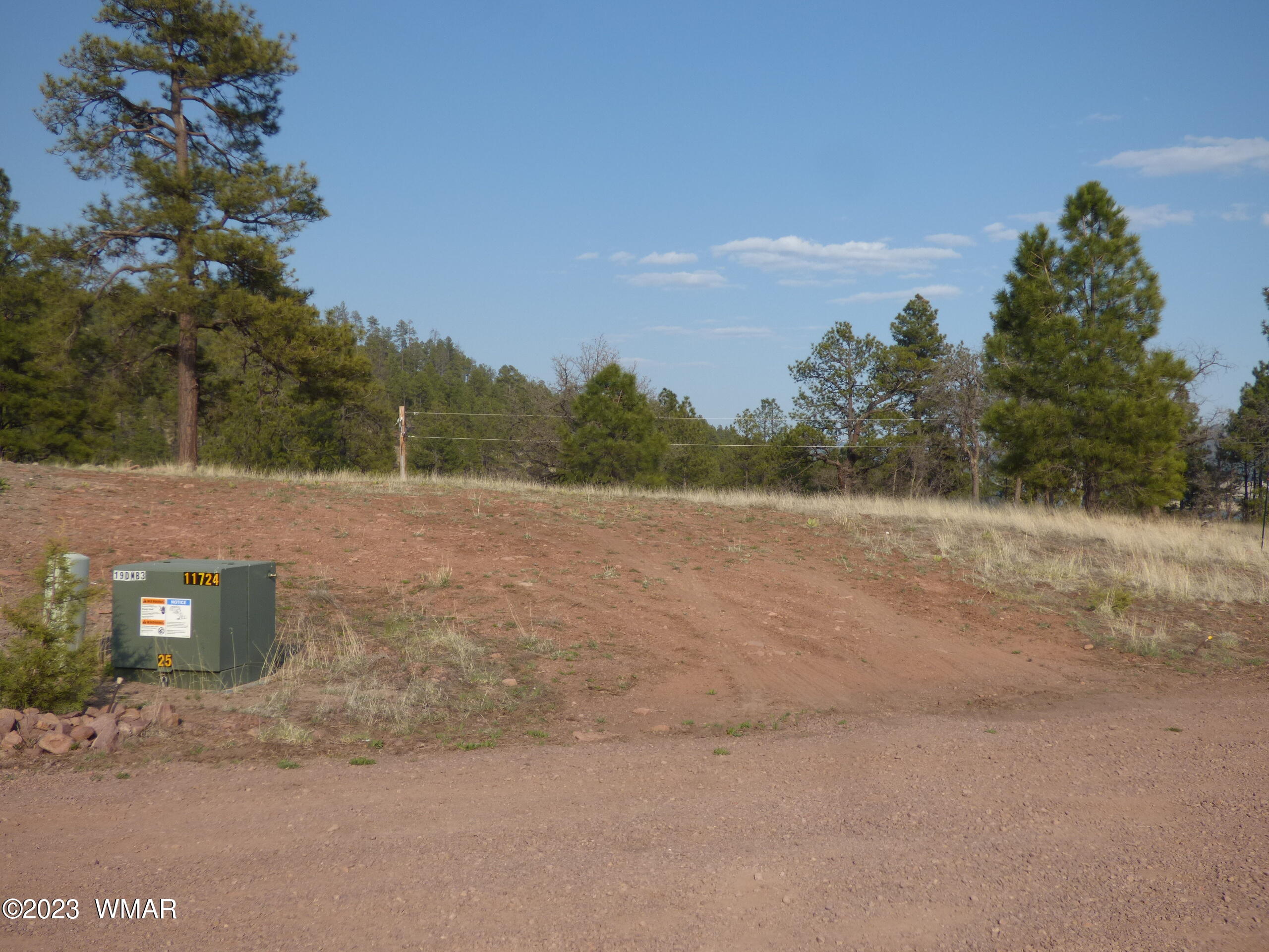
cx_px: 634
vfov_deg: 36.8
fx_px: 1430
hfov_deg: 47.9
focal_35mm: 39
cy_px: 476
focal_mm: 7.07
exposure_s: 1/1000
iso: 100
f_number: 3.6
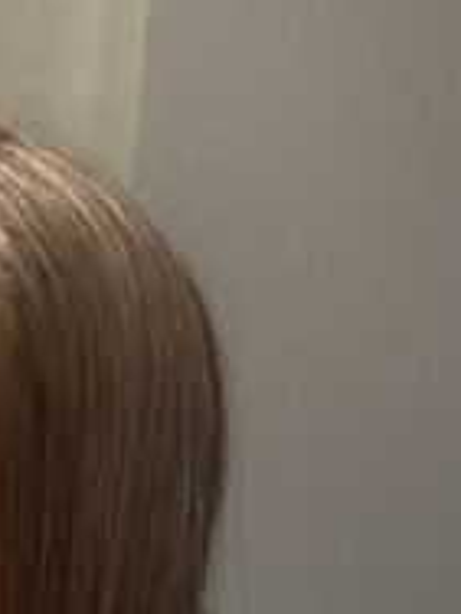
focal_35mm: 96
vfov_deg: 19.1
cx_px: -239
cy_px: 761
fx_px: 1705
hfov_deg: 14.3
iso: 400
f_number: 1.9
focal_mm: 2.69
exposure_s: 1/33
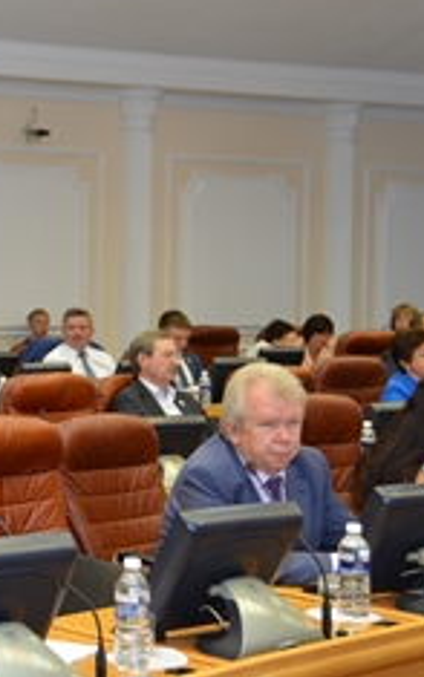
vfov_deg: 28.2
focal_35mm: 73
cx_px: -130
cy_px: 343
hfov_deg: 16.8
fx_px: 1349
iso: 400
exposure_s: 1/60
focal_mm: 40
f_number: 4
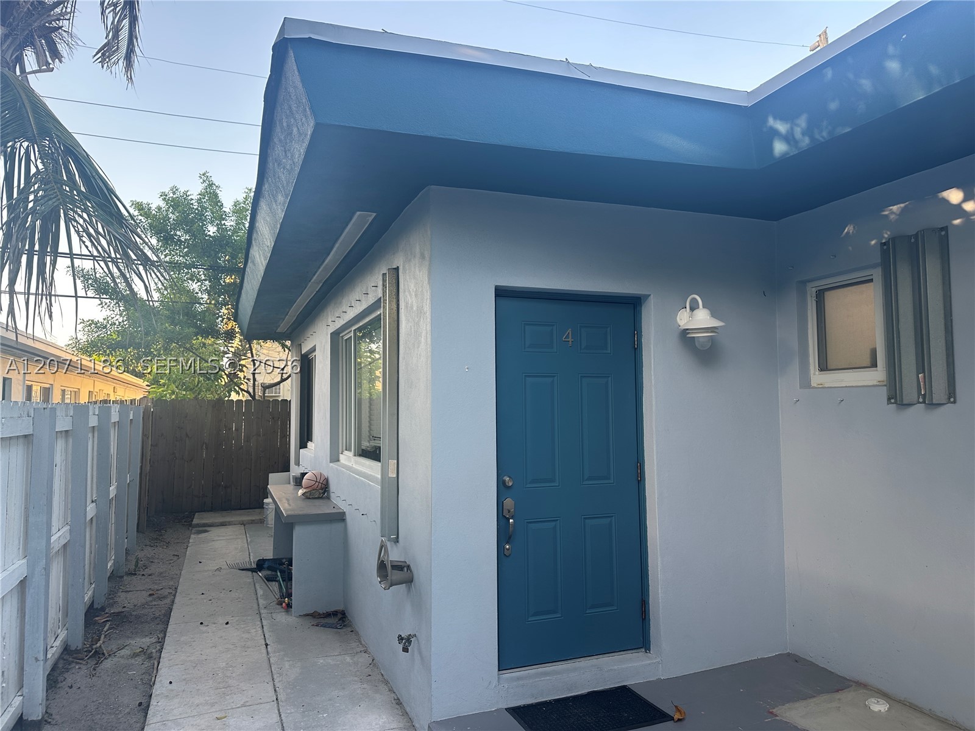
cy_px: 366
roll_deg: +0.0
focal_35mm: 24
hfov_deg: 71.6
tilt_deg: +4.4
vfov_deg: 56.8
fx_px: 676
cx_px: 488
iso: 80
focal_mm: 6.86
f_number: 1.78
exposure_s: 1/179
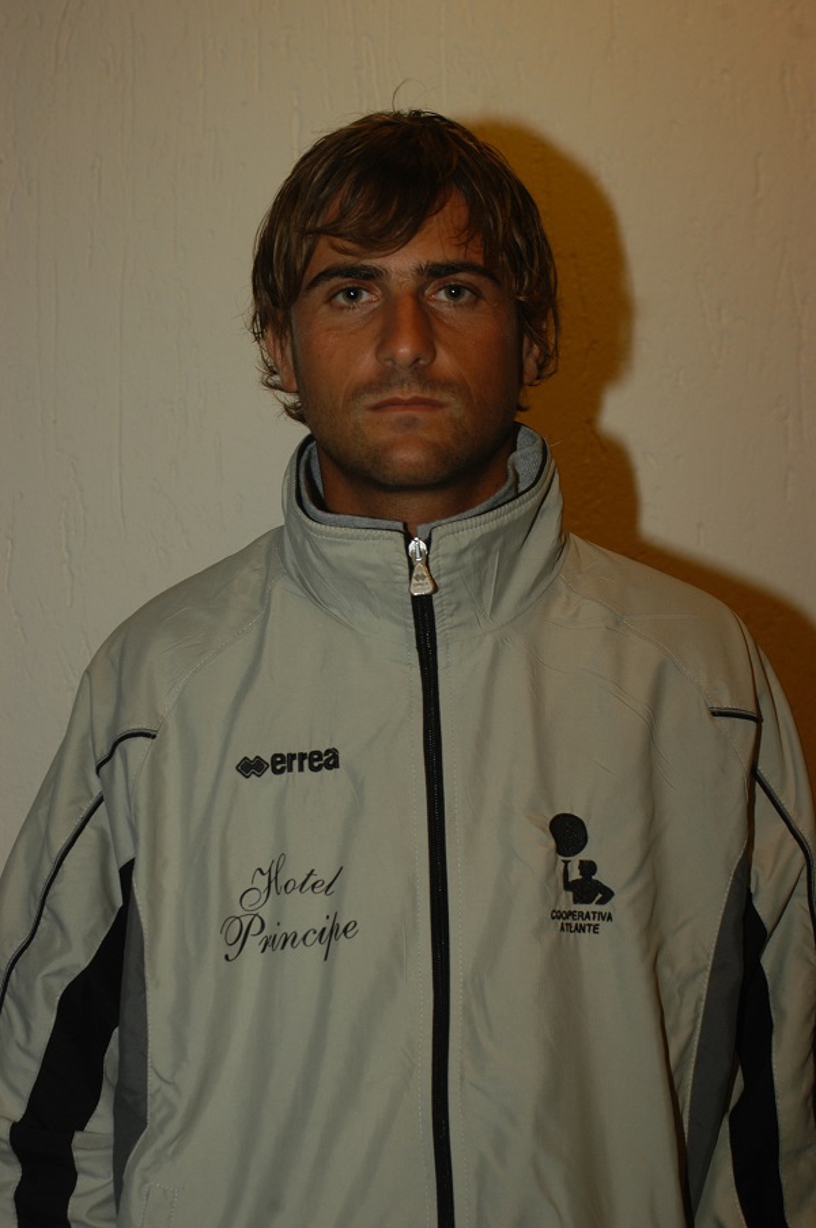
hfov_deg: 22.6
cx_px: 408
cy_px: 614
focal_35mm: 60
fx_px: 2045
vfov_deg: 33.4
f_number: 3.5
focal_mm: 40
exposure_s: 1/60
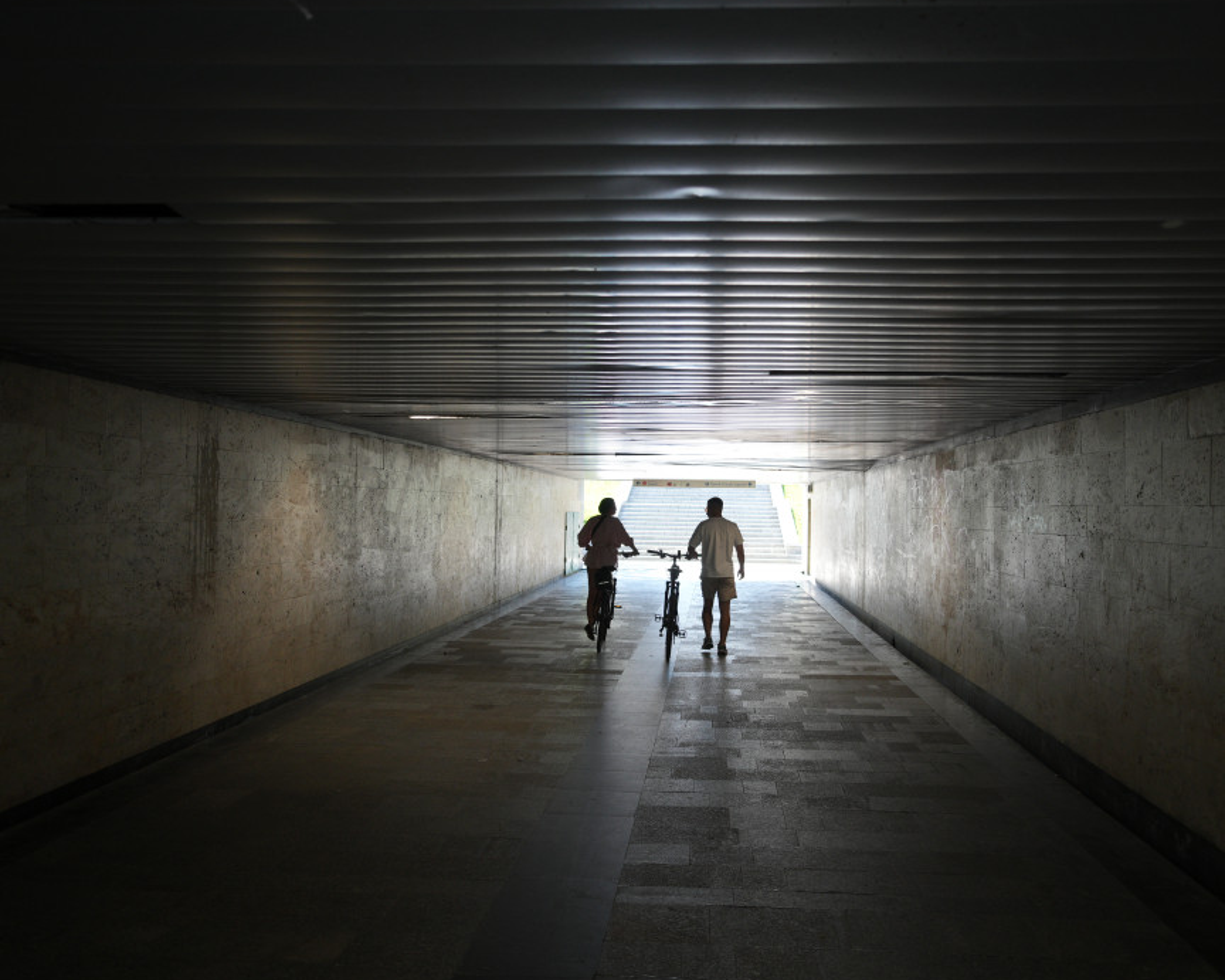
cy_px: 492
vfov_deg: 48.5
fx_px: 1088
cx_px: 651
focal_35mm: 30
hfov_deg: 58.7
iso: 400
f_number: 2.8
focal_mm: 26
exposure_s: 1/500
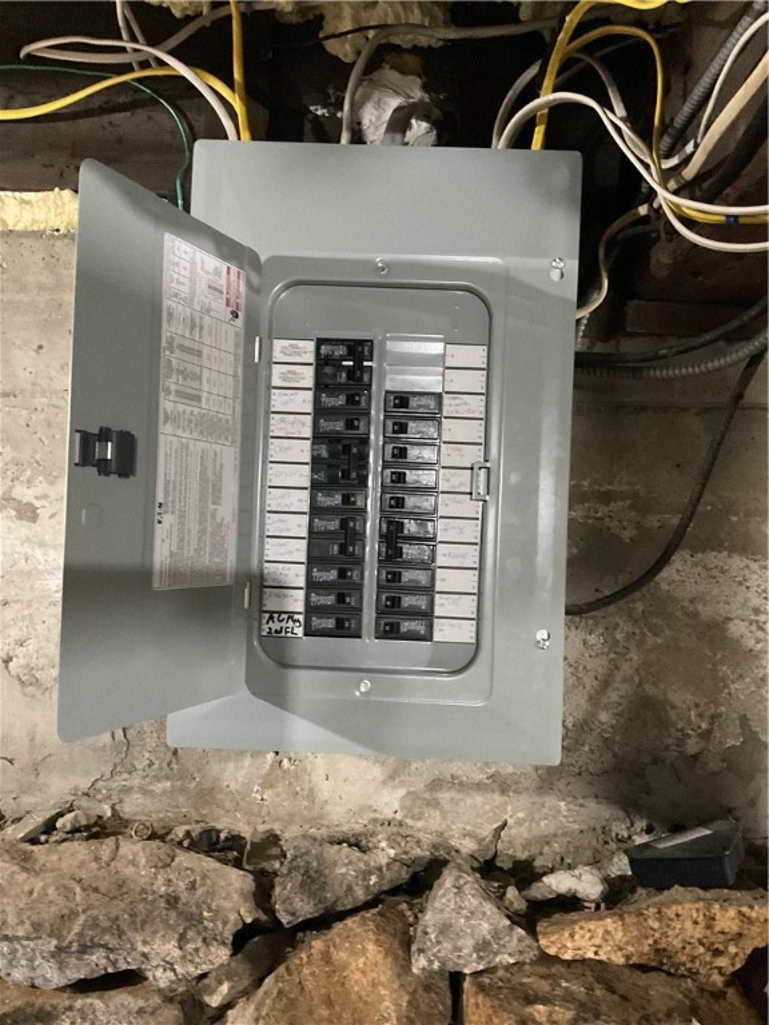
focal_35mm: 29
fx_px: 859
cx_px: 384
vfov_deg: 61.7
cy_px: 512
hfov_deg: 48.2
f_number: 1.8
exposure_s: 1/30
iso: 640
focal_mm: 3
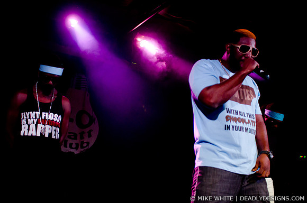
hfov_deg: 43.7
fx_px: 383
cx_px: 154
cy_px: 102
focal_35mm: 45
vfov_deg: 29.7
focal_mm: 30
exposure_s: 1/80
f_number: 1.4
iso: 1250
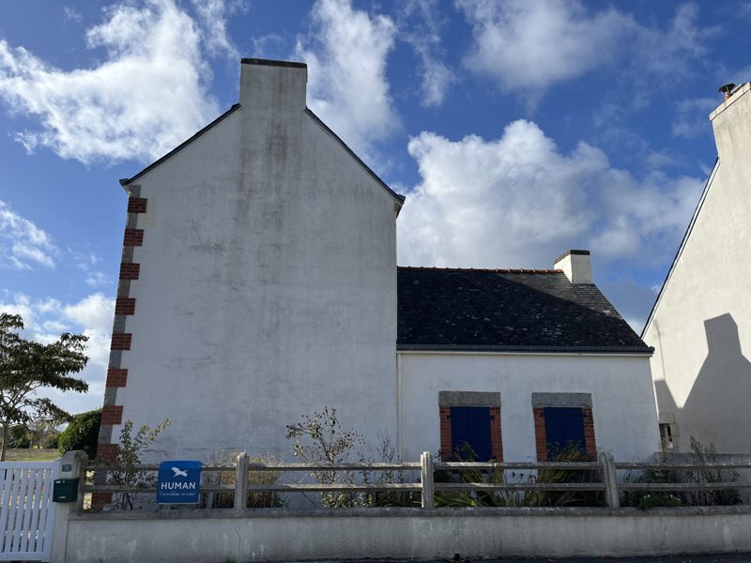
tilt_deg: +15.3
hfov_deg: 67.3
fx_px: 564
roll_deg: -0.3
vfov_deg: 53.1
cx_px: 376
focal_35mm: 26
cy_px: 282
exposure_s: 1/4484
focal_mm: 5.1
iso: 50
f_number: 1.6
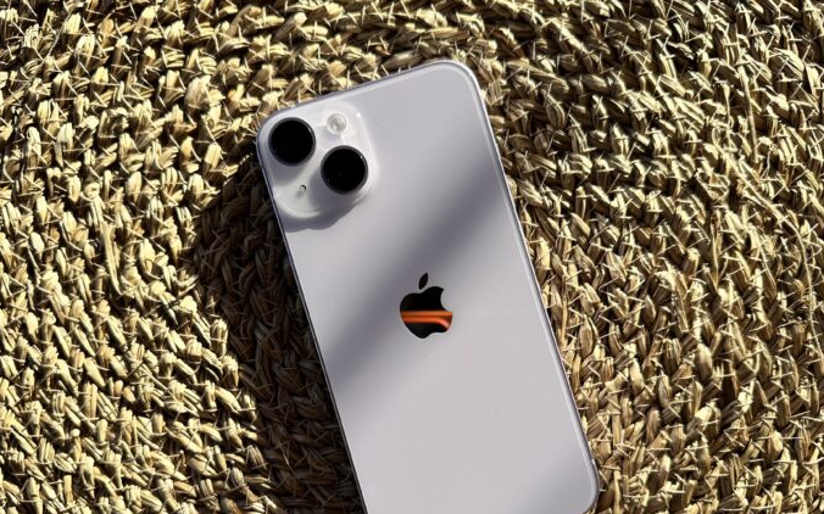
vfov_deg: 42.7
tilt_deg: -87.9
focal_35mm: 29
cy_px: 325
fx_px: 651
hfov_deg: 64.7
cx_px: 414
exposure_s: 1/2353
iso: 80
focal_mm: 6.86
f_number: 1.78
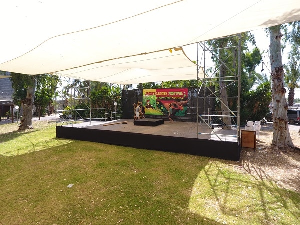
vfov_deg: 66.0
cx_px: 150
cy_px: 112
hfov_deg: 81.7
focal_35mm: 20
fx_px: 173
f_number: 2.8
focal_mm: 3.61
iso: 100
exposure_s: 1/347
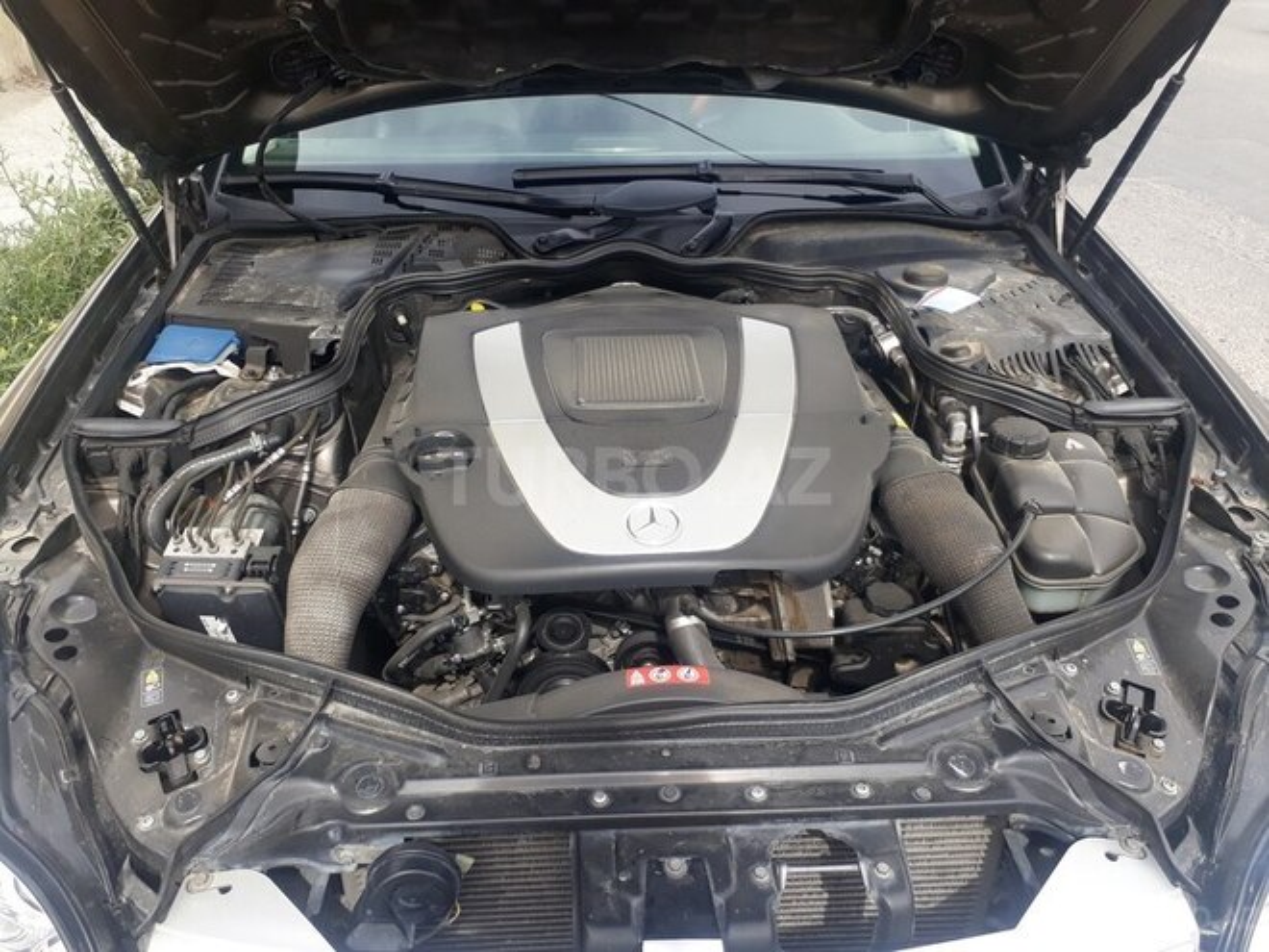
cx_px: 634
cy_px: 476
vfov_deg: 51.4
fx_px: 990
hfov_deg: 65.3
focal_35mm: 27
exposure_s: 1/428
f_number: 1.9
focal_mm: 3.6
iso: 40
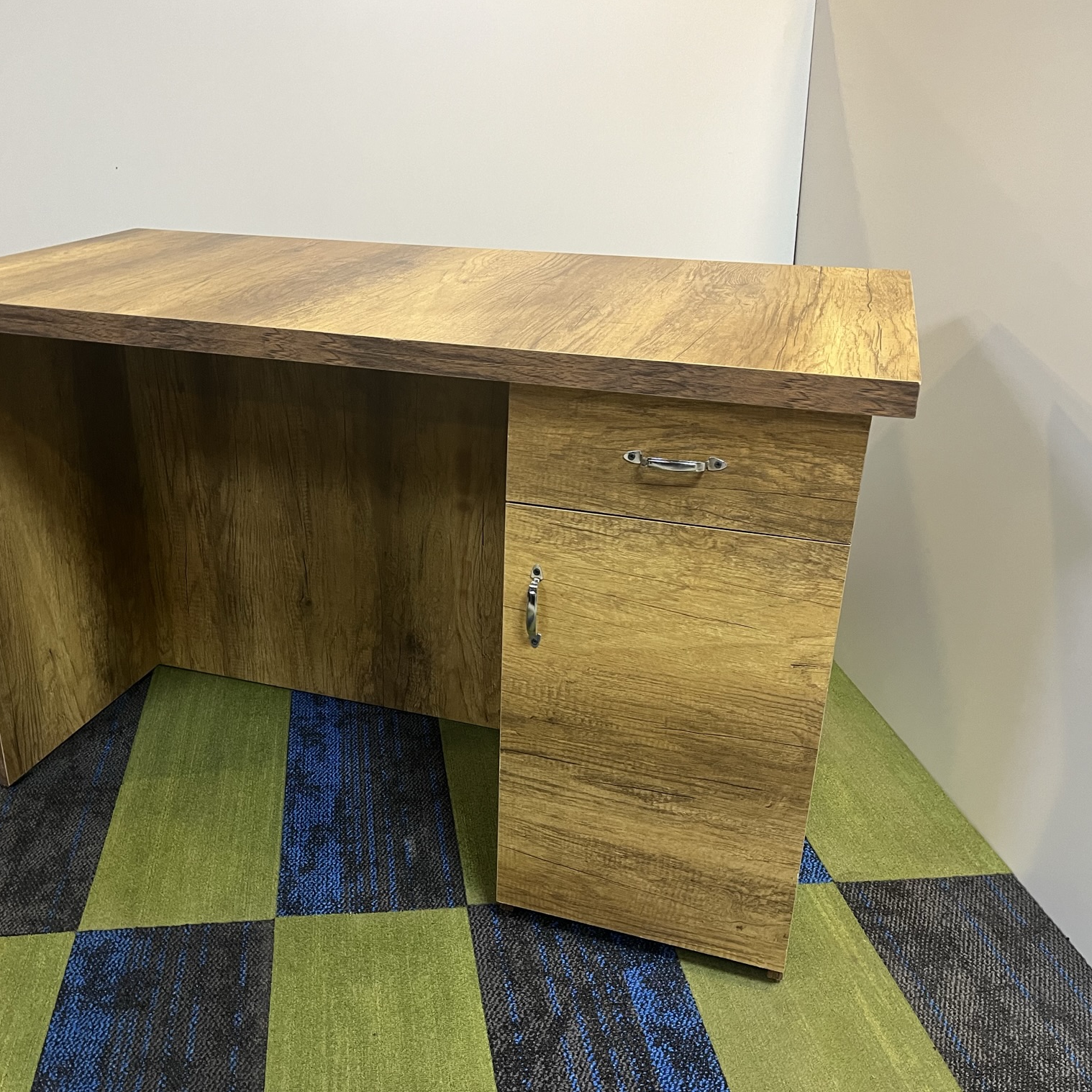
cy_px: 544
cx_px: 443
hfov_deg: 52.2
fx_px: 1106
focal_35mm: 31
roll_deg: +1.0
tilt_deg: -23.2
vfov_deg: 52.5
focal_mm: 5.1
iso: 250
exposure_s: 1/50
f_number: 1.6
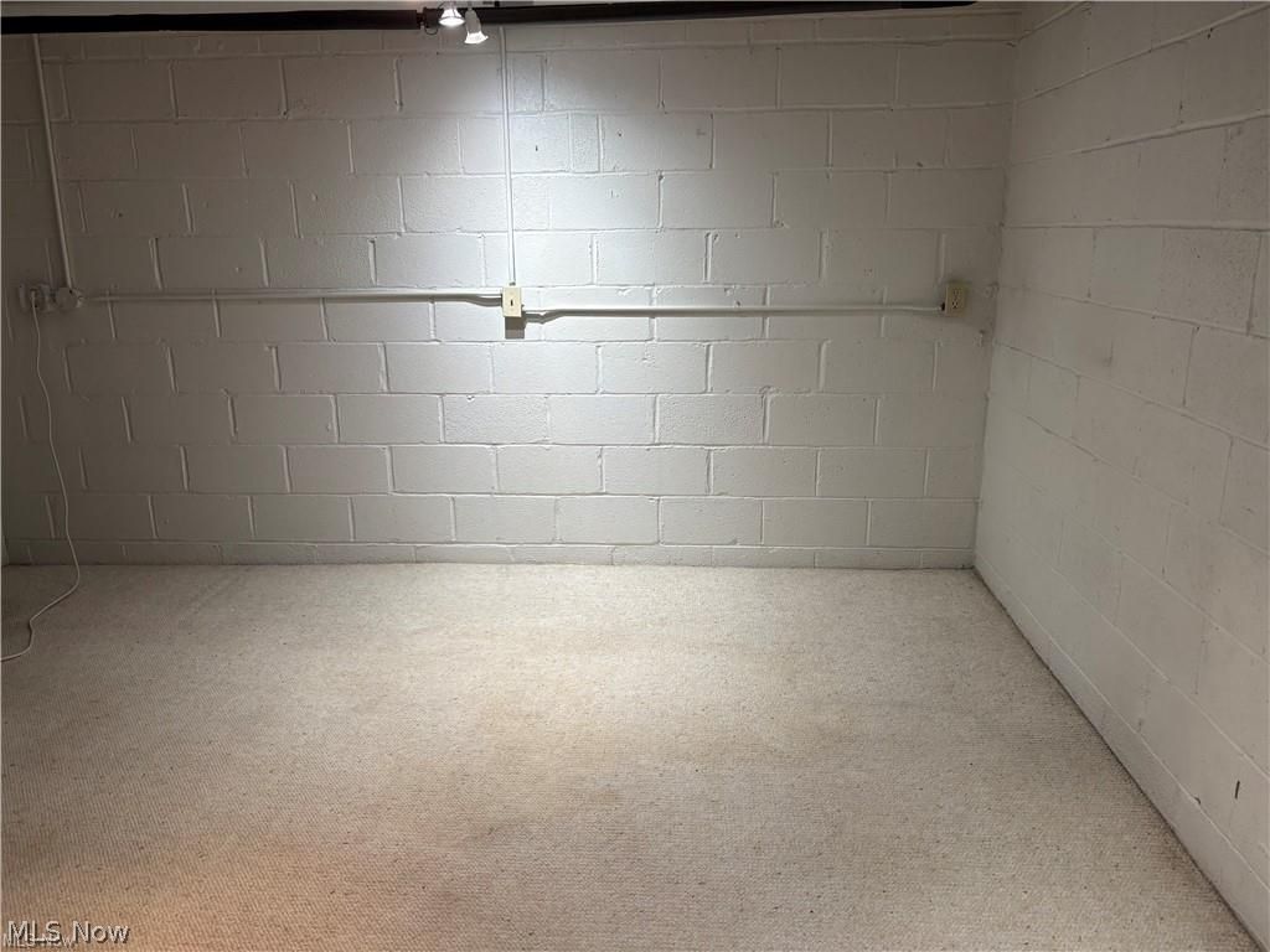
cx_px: 635
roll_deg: +0.5
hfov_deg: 67.3
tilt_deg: -13.7
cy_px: 476
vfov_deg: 53.1
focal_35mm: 26
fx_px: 954
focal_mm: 5.96
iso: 80
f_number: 1.6
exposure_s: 1/60
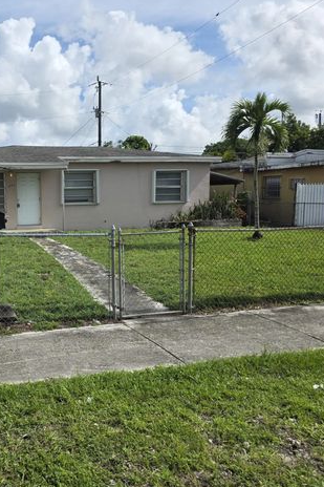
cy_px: 239
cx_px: 45
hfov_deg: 37.8
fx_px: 446
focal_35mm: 33
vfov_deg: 57.2
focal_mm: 6.3
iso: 80
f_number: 1.7
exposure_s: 1/7626
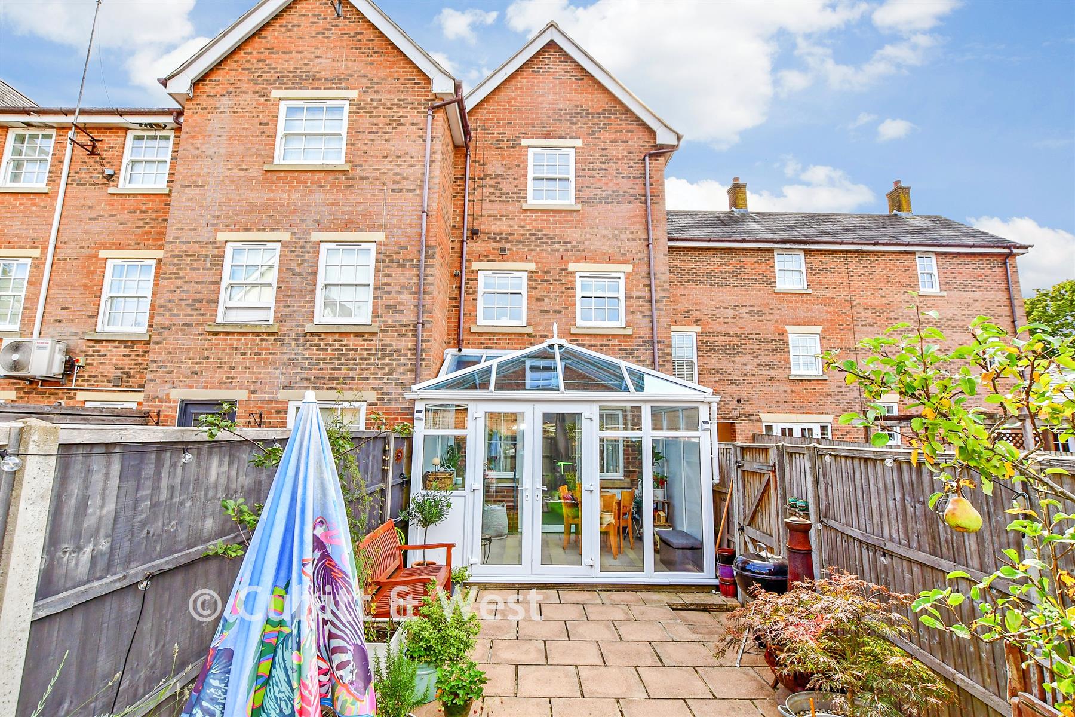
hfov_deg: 100.4
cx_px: 538
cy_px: 358
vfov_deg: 77.3
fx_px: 448
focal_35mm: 15
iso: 400
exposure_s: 1/250
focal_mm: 10
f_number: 8
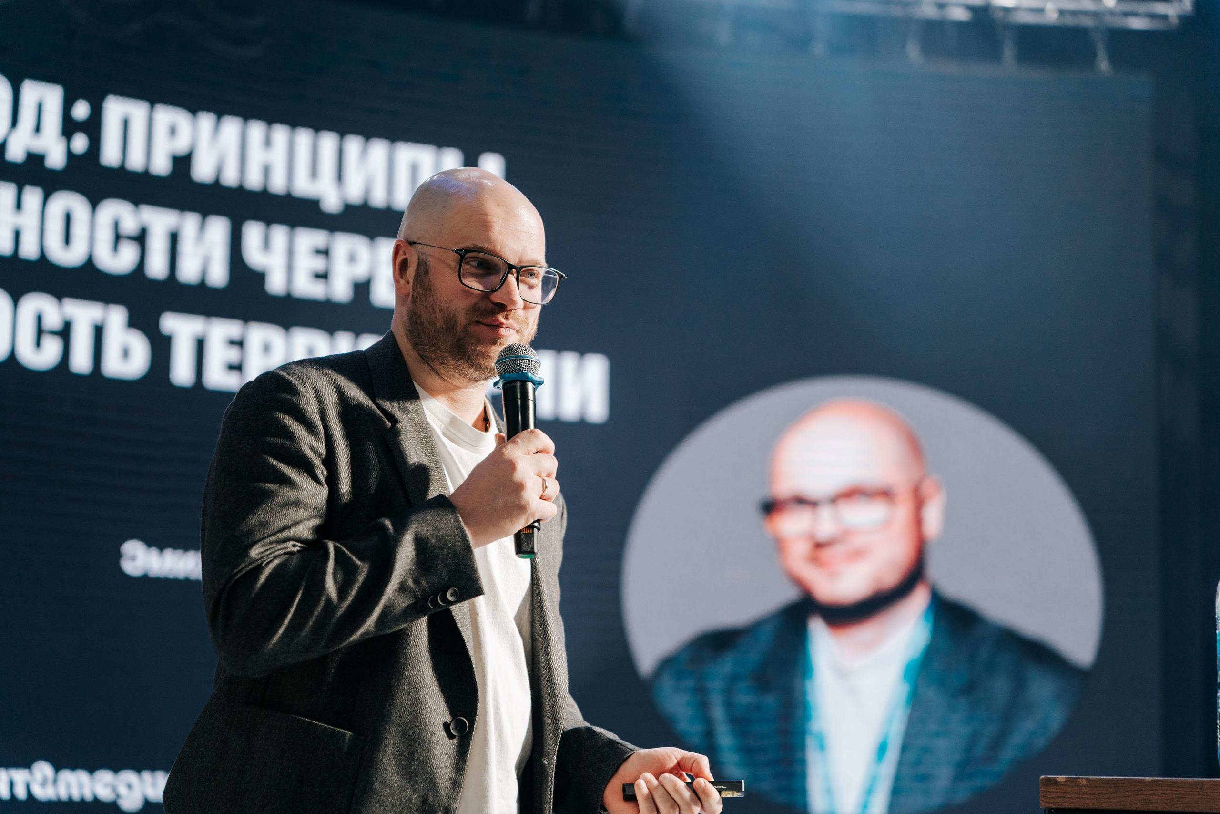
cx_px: 610
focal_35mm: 71
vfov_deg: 19.2
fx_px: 2406
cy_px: 407
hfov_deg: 28.5
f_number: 2.8
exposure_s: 1/250
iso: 500
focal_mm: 71
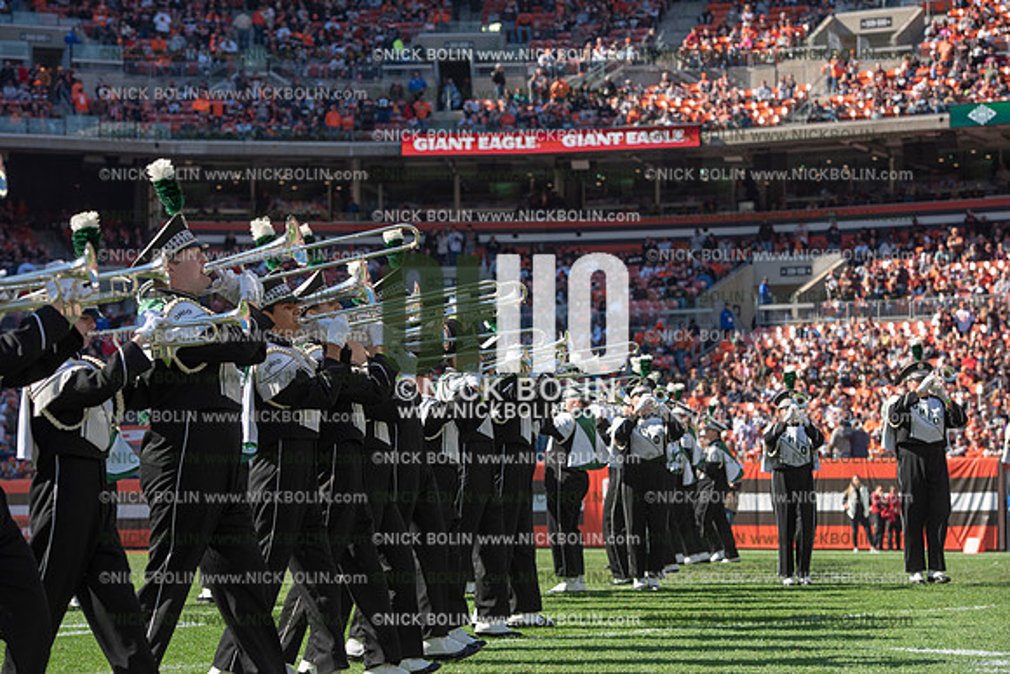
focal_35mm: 102
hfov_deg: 20.0
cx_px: 505
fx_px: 2862
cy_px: 337
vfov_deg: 13.4
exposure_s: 1/2000
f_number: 5
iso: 400
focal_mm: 102
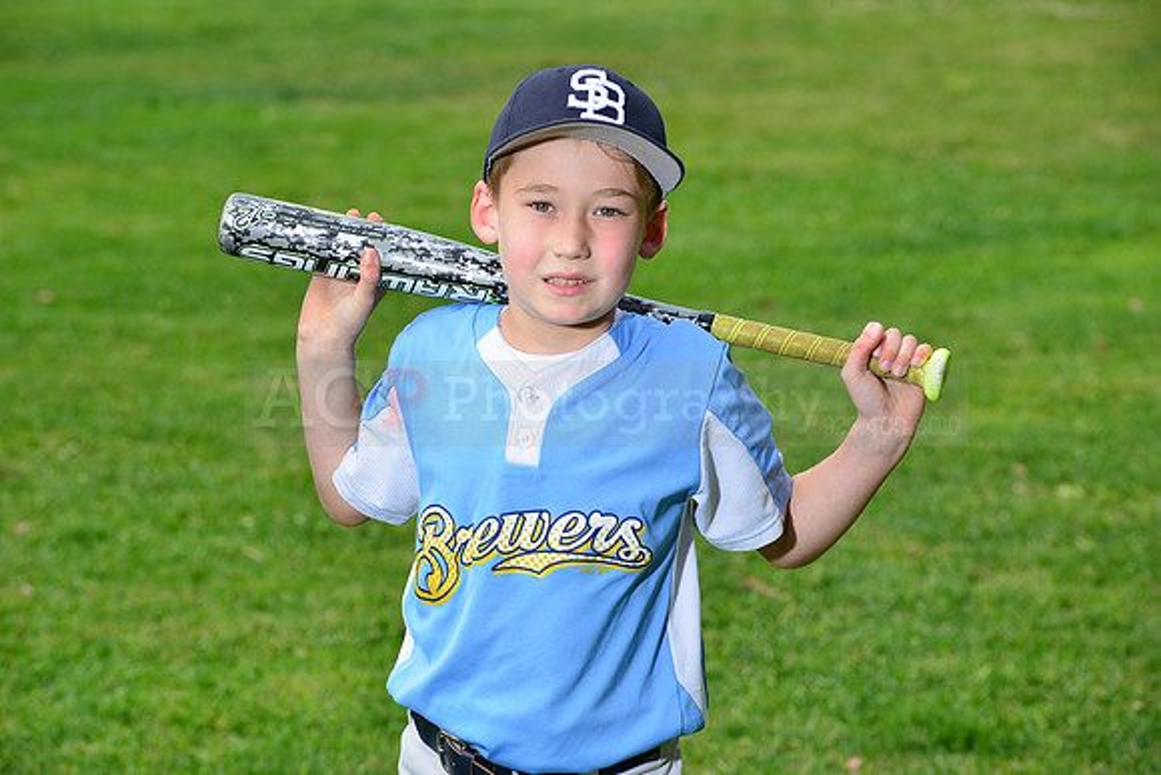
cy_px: 388
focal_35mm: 145
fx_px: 4677
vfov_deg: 9.5
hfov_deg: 14.2
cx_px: 580
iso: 200
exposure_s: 1/200
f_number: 10
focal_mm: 145
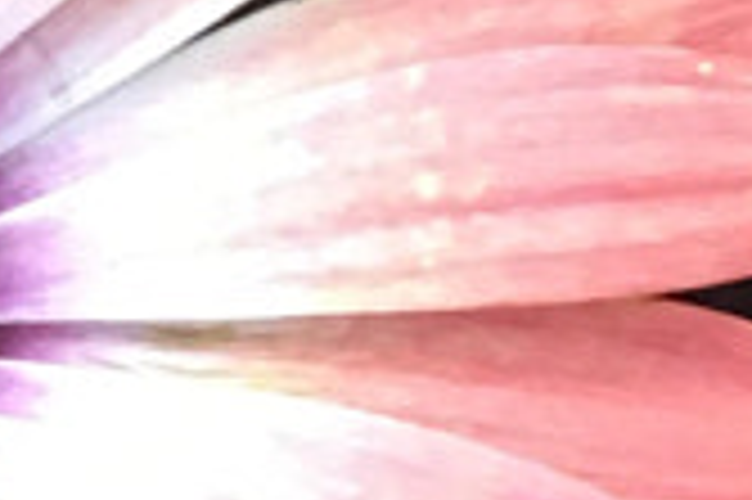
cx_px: -1608
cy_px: 356
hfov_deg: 6.4
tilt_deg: -83.7
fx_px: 6031
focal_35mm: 289
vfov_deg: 4.7
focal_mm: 4.15
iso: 40
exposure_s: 1/30
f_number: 2.2
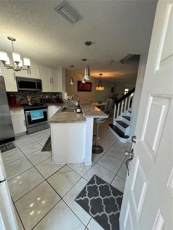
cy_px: 115
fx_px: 87
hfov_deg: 89.9
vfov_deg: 106.2
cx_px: 86
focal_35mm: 13
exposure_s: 1/120
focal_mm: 1.57
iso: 100
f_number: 1.8
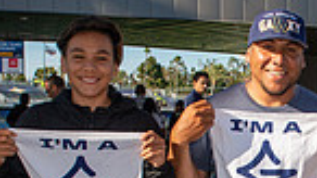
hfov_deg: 20.6
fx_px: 840
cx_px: 324
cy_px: 212
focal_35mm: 100
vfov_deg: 11.8
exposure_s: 1/1250
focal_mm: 24
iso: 200
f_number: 5.6
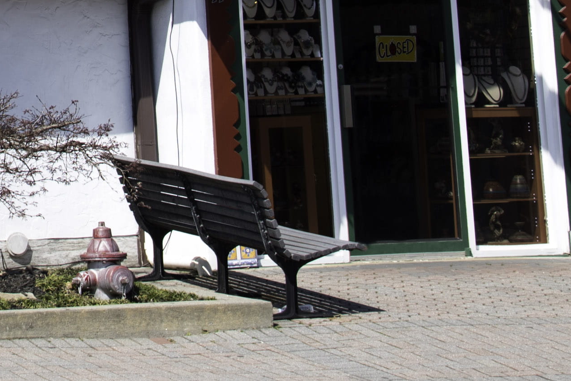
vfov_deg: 8.7
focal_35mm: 152
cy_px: -300
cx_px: -233
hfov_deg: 12.9
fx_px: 2411
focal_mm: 32
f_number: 9
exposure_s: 1/125
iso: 64
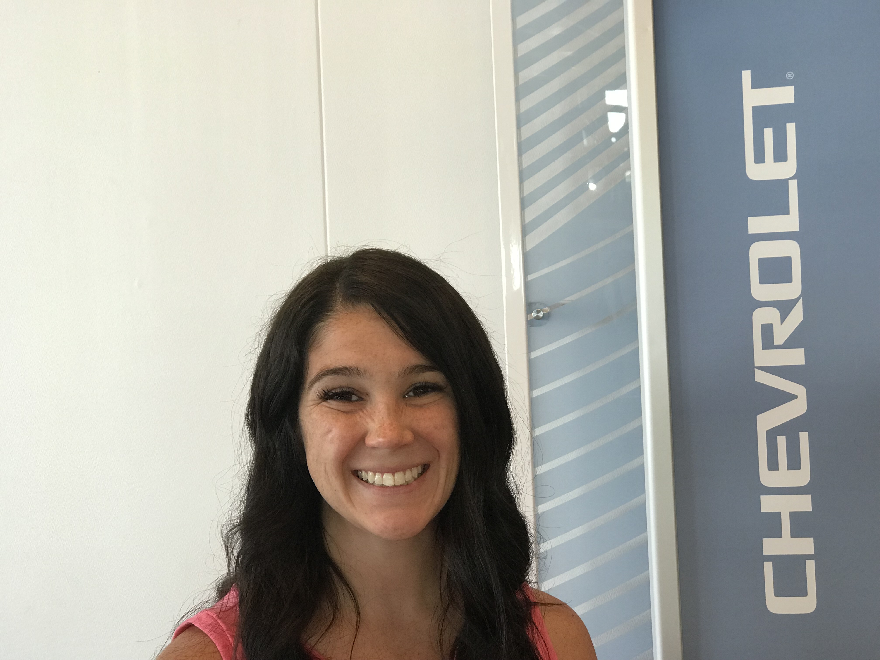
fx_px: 1449
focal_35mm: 57
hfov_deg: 33.8
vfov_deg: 25.7
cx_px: 440
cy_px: 330
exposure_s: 1/60
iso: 64
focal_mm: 6.6
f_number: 2.8
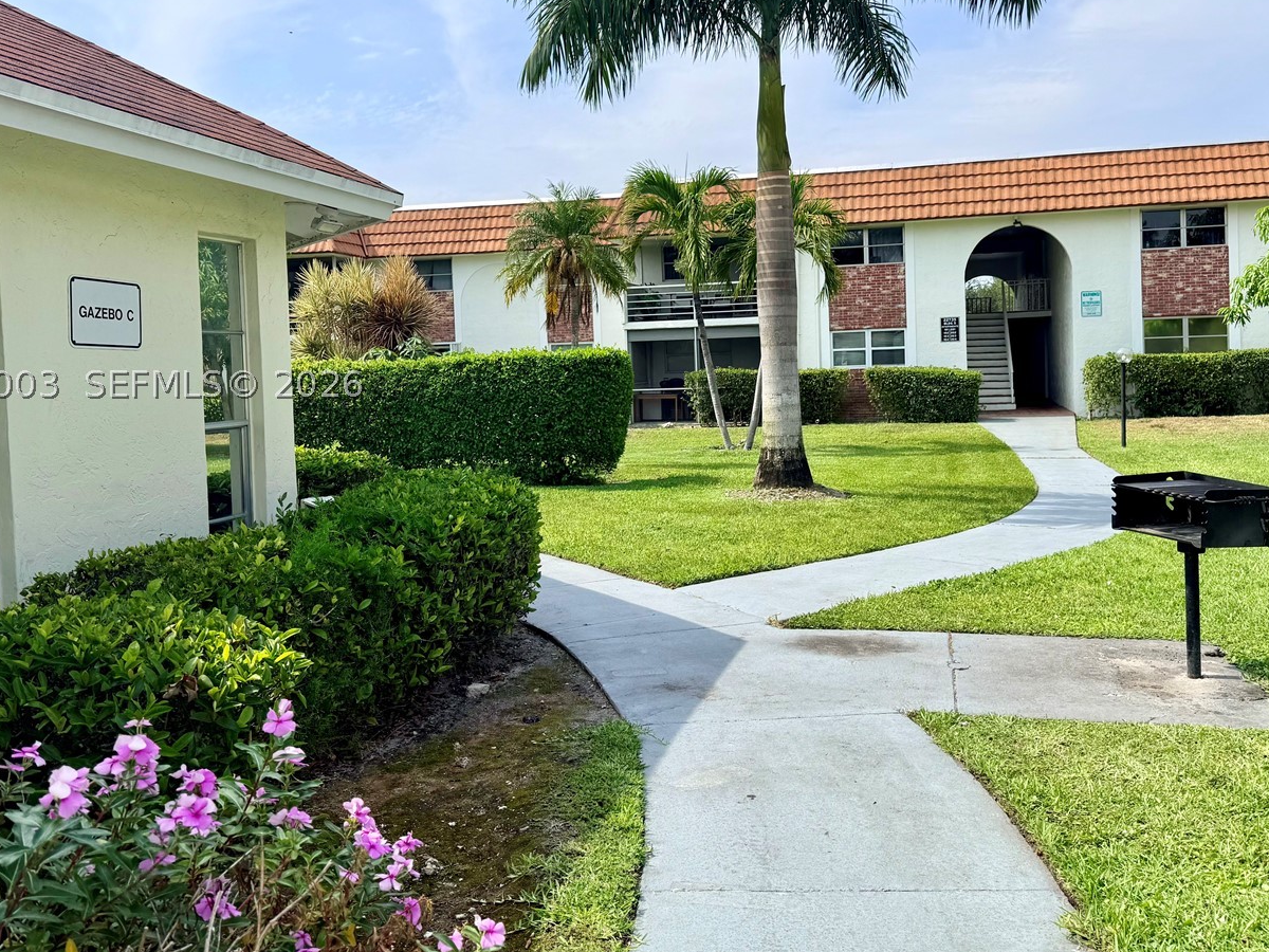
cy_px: 384
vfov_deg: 44.0
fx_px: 1173
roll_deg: +2.0
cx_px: 687
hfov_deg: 56.7
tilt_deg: -0.1
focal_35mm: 32
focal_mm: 6.76
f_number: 1.78
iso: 80
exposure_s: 1/5319
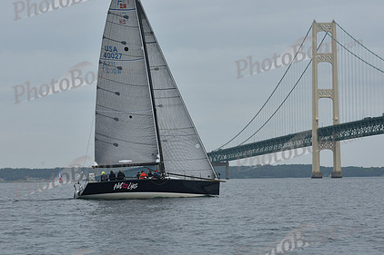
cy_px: 115
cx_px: 188
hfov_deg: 13.3
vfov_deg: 8.9
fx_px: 1642
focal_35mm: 154
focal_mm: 112
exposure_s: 1/800
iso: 250
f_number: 9
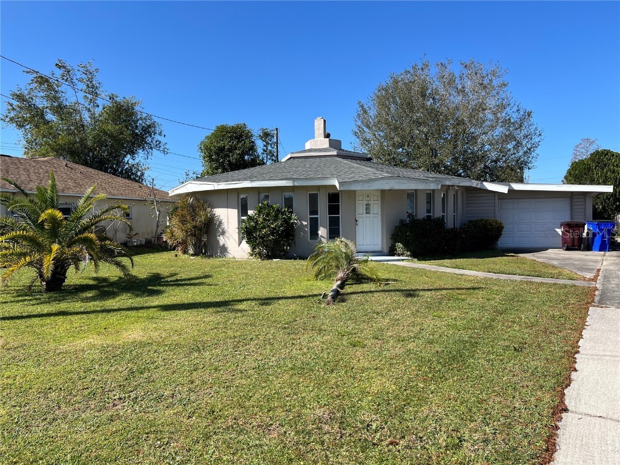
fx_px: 466
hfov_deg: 67.3
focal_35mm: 26
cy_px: 232
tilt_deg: -1.5
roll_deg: +0.9
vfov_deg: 53.1
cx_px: 310
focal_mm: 5.7
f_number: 1.5
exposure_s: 1/2994
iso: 50
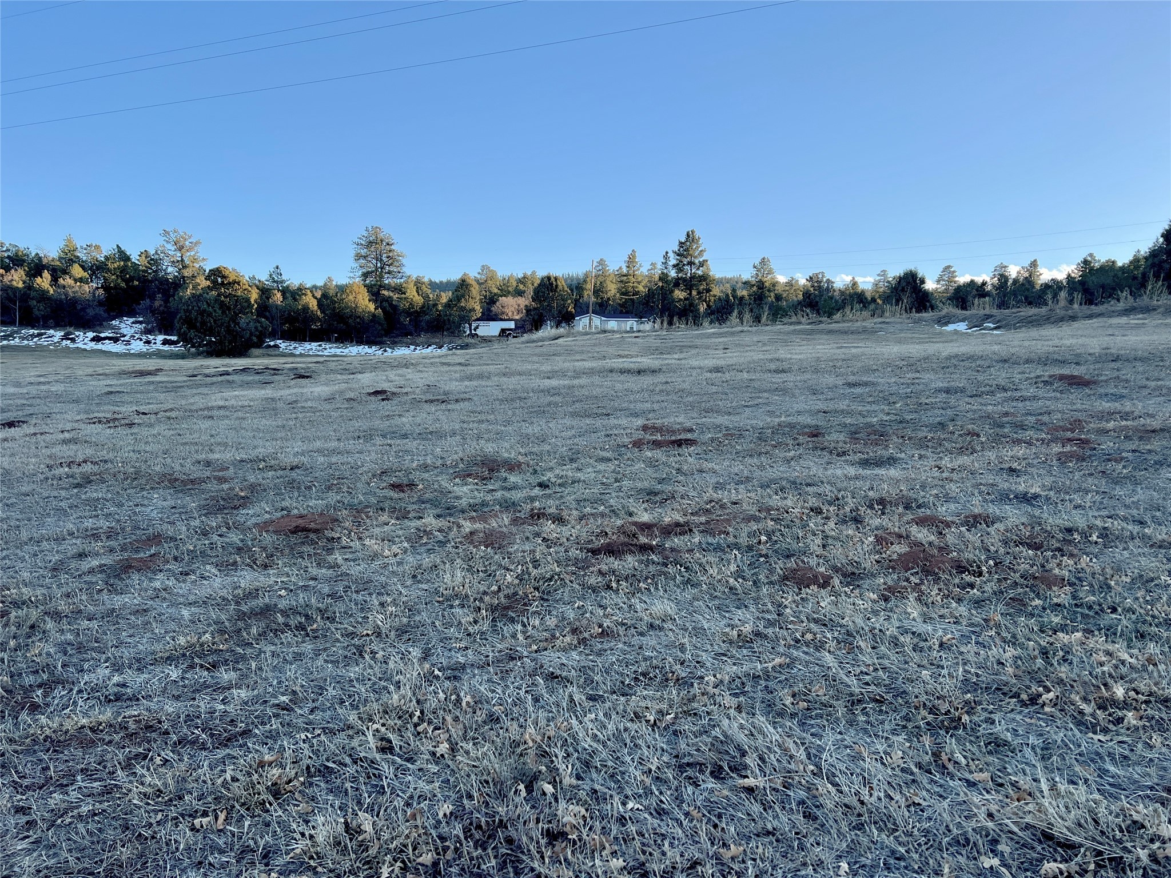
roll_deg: -2.5
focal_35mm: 26
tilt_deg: -3.4
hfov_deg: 67.3
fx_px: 880
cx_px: 586
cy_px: 439
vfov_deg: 53.1
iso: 50
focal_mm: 5.7
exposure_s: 1/1645
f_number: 1.5
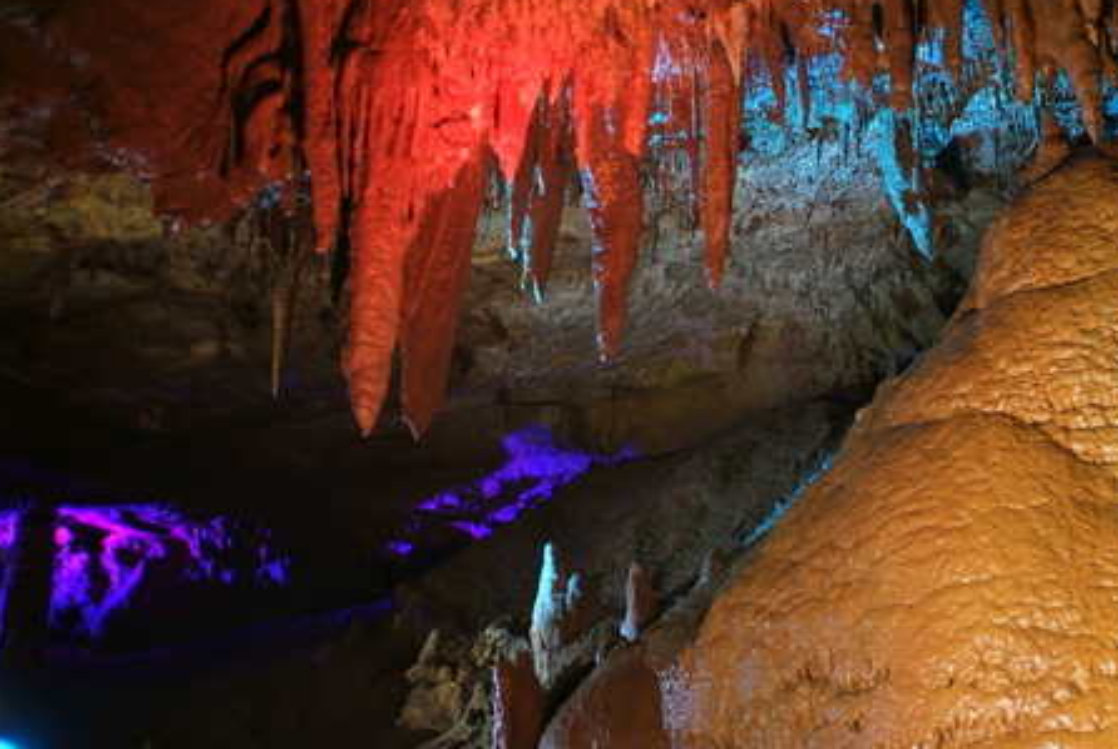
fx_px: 1462
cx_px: 866
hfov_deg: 40.4
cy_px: 353
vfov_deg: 28.7
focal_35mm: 47
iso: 200
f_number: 2.8
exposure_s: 1.5
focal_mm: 20
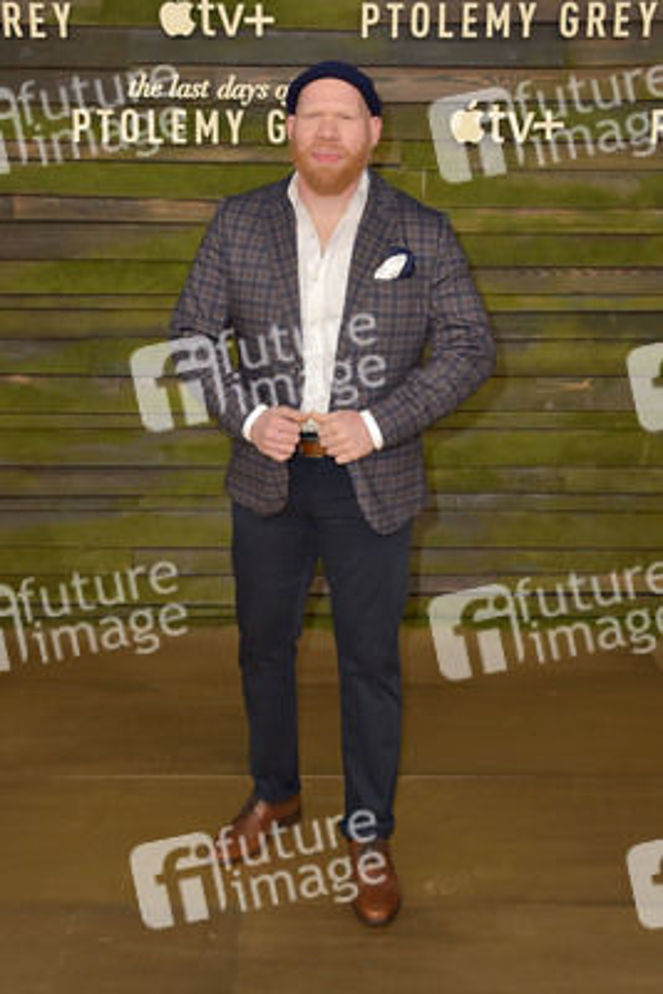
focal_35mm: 40
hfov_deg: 33.4
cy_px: 497
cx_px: 332
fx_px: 1104
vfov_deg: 48.4
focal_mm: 40
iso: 320
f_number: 7.1
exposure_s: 1/250
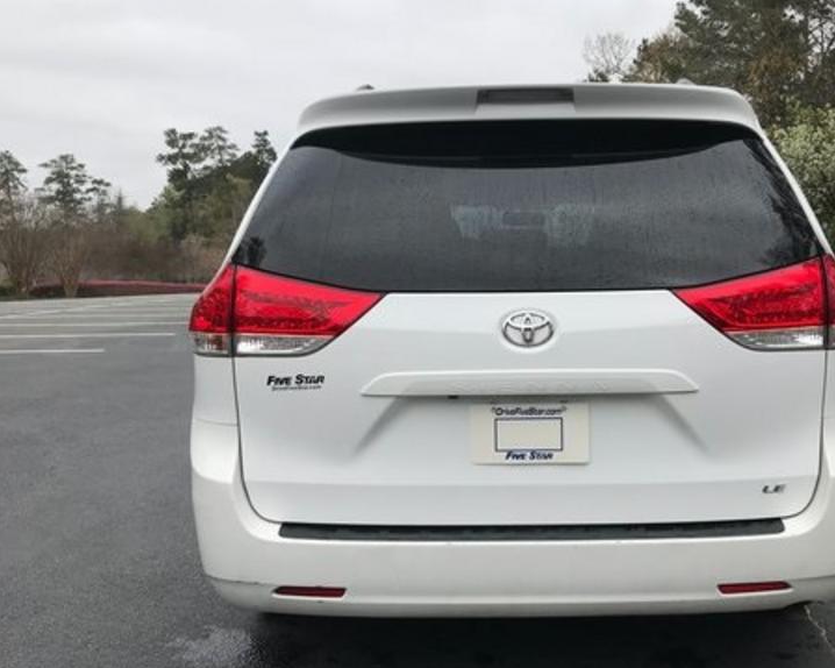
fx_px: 964
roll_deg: -1.9
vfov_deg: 38.1
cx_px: 520
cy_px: 382
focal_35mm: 39
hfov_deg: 46.5
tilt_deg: -6.4
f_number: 1.8
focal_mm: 3.99
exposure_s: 1/1623
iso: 20
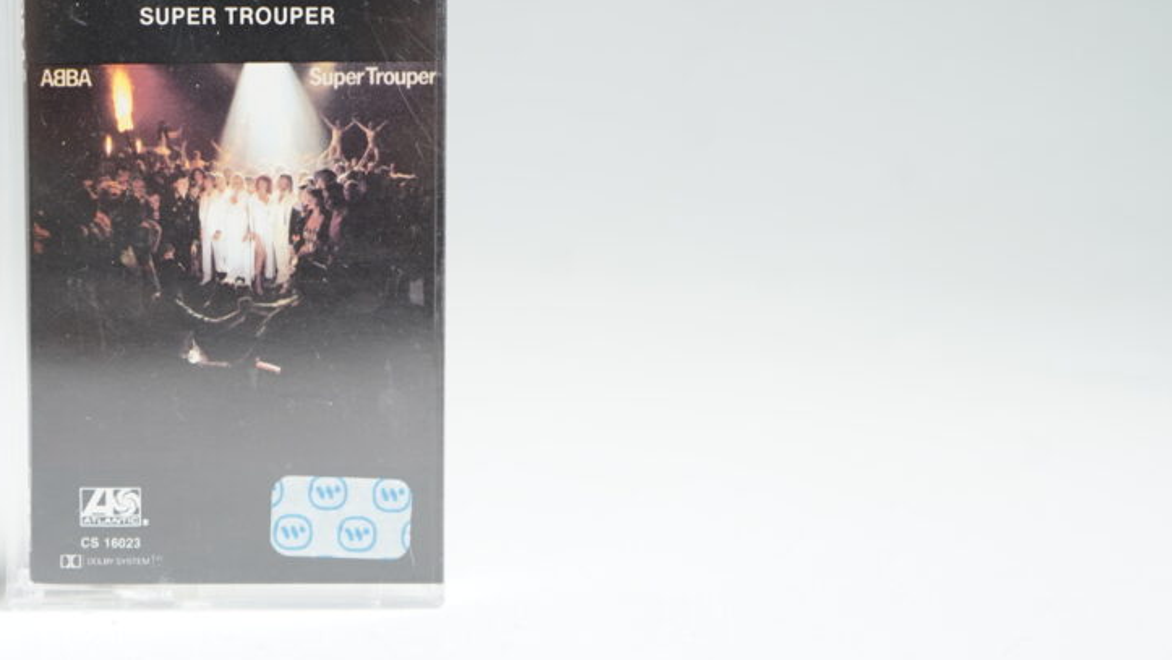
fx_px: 2269
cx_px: 229
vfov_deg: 16.5
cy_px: 281
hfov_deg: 28.3
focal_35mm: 73
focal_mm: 42
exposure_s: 1/50
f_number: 4.5
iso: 250
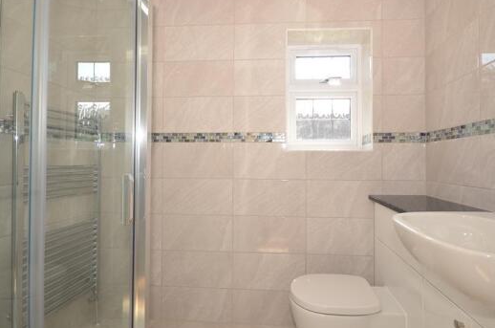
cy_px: 150
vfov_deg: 64.2
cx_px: 266
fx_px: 261
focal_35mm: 19
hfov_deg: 86.9
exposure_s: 1/100
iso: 200
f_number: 4
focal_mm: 10
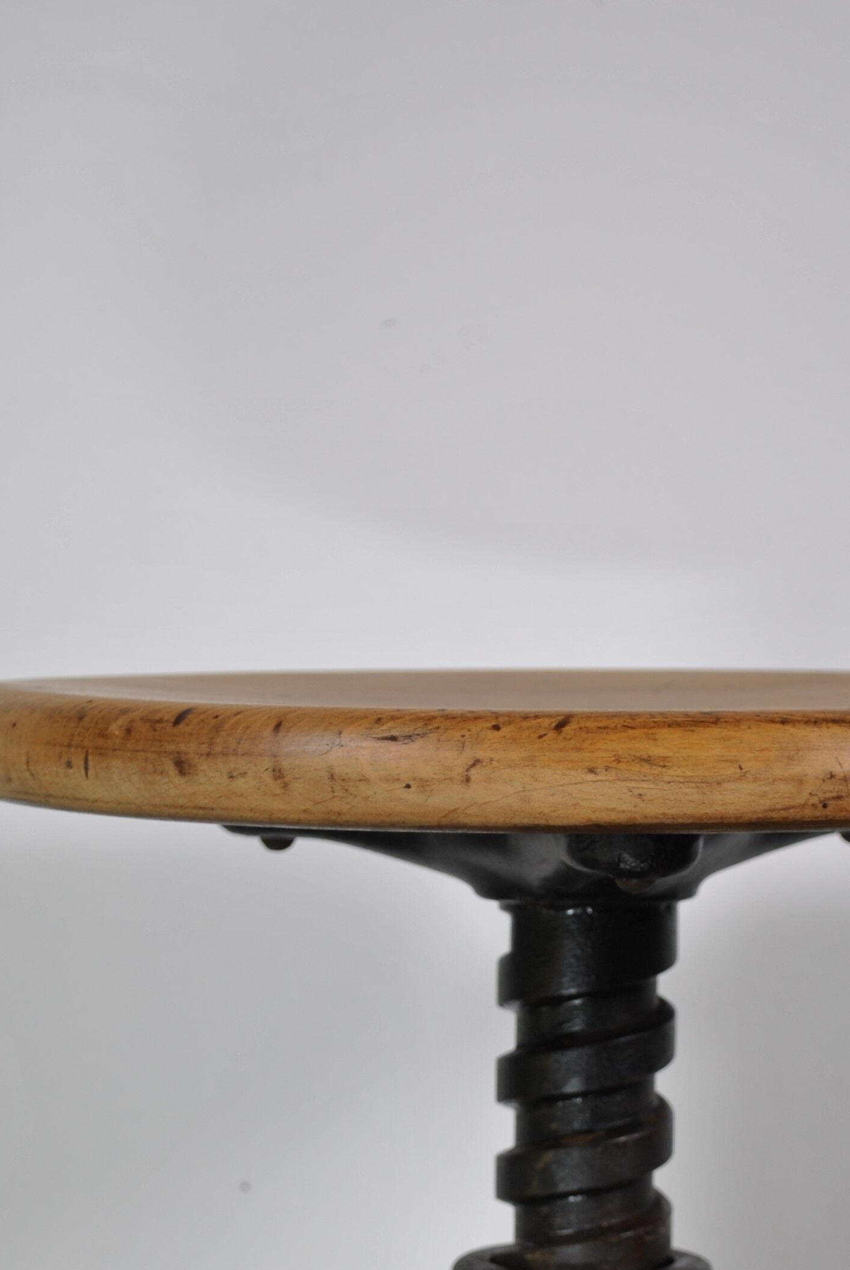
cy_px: 1064
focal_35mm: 115
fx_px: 4060
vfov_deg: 17.6
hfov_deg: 11.9
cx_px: 592
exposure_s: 1/60
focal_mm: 44
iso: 100
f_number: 5.3
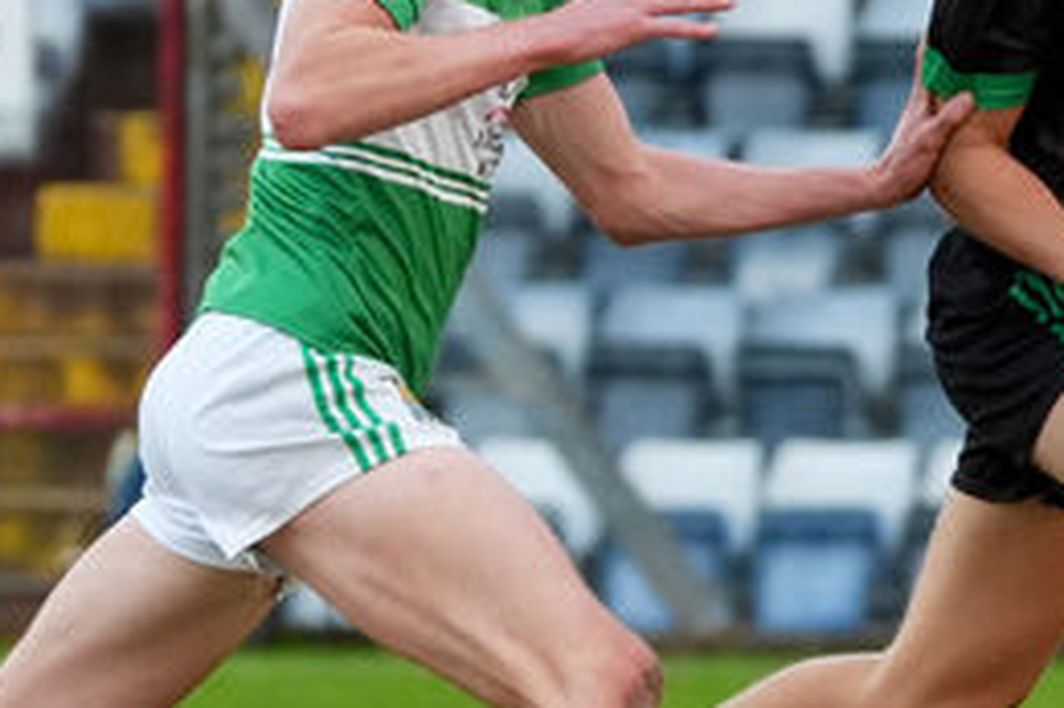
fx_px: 24958
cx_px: 1612
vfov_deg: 1.6
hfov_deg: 2.4
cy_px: 415
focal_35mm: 845
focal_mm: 275
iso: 4000
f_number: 6.3
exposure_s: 1/640
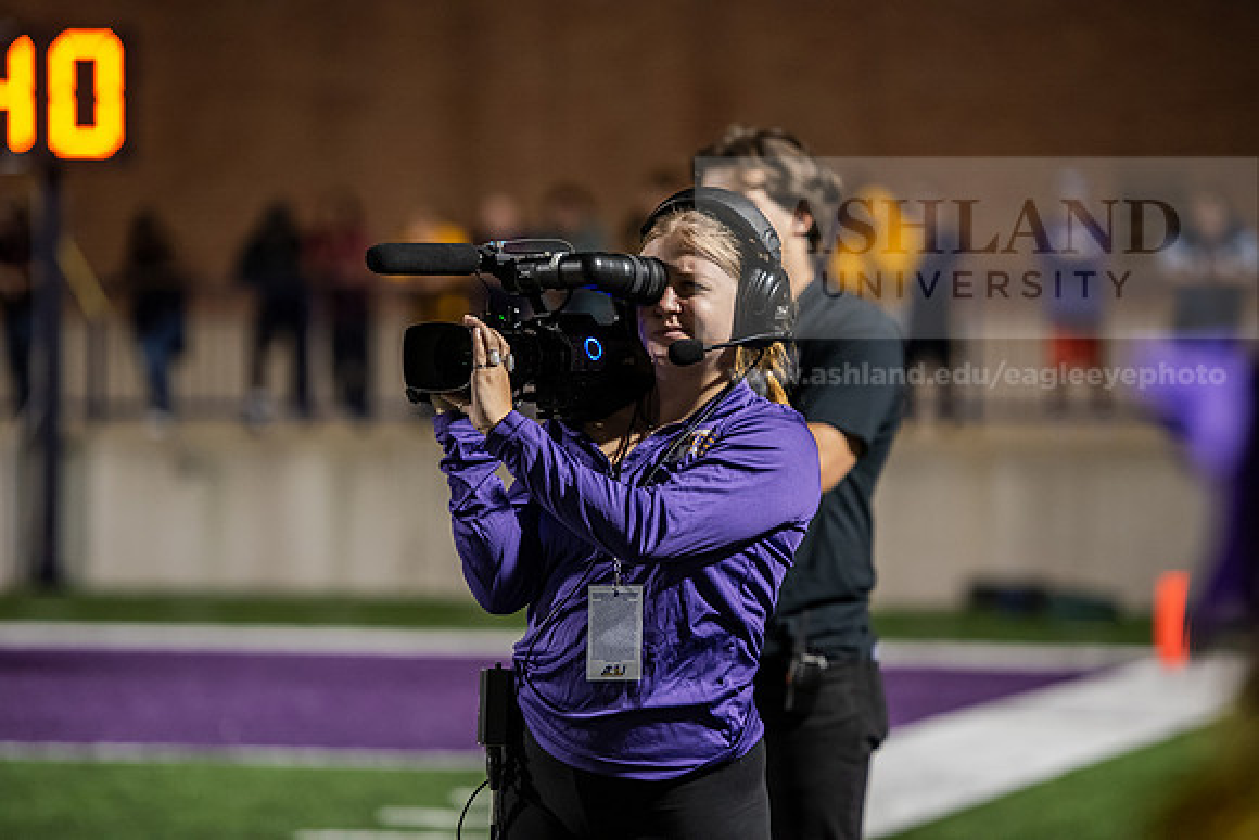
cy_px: 420
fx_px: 5946
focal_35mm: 170
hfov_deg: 12.1
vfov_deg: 8.1
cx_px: 630
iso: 4000
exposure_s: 1/320
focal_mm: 170
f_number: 3.2
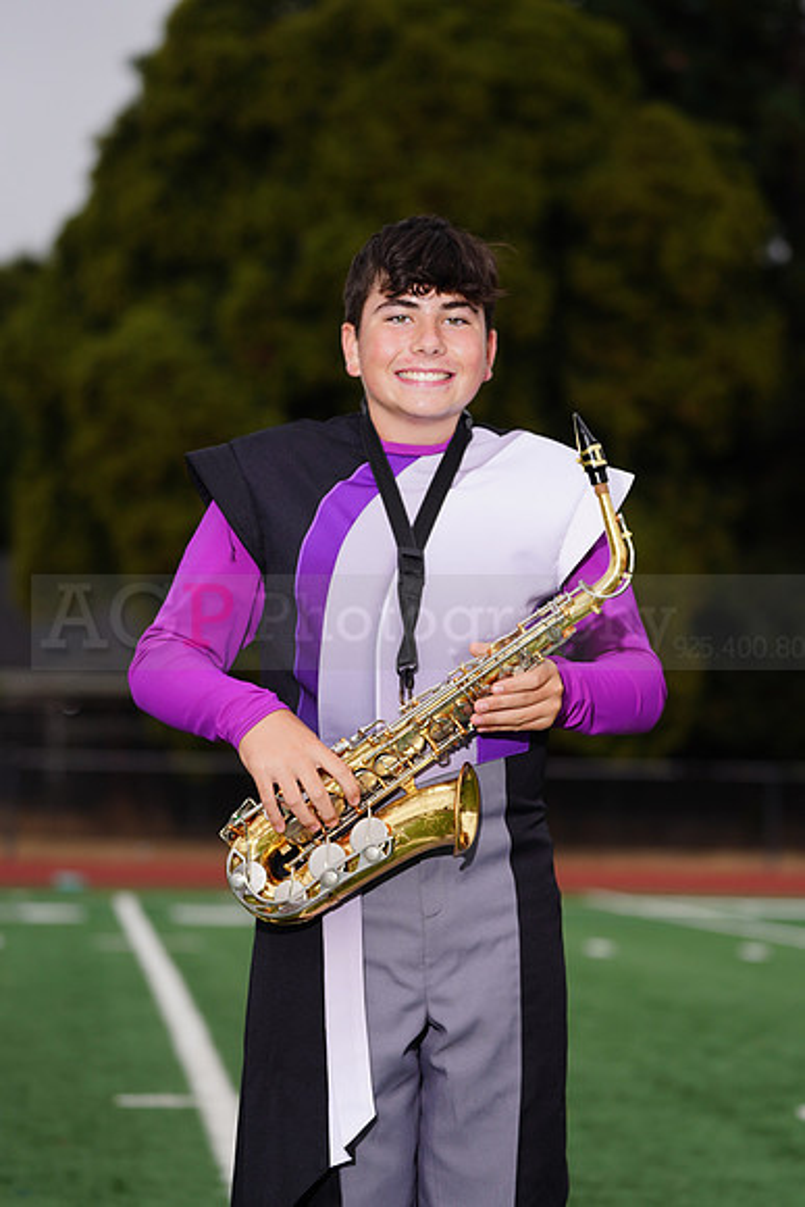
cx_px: 402
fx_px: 5564
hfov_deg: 8.3
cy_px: 604
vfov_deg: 12.4
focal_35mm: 166
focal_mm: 166
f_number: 5.6
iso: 200
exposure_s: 1/160
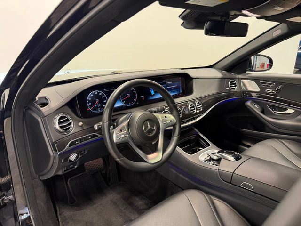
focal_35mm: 24
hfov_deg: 71.6
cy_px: 113
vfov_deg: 56.8
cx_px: 150
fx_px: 209
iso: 200
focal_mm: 6.76
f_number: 1.78
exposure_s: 1/120
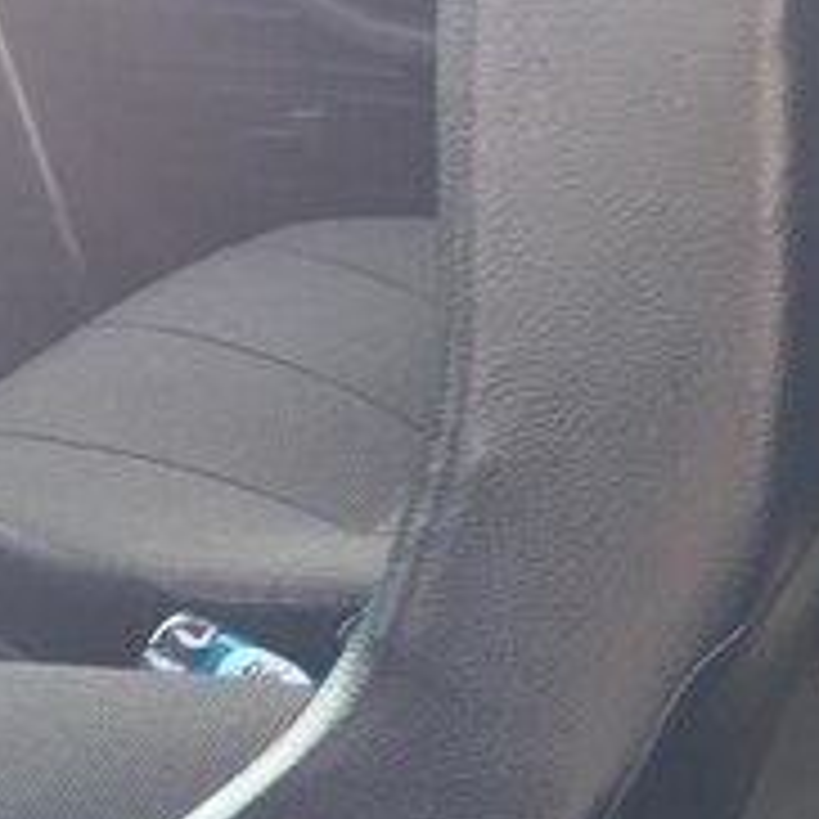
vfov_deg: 18.2
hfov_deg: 15.9
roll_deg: -1.8
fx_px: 2489
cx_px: 1462
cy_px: 803
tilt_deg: -33.3
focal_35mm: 93
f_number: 2.2
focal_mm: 4.15
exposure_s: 1/100
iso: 40
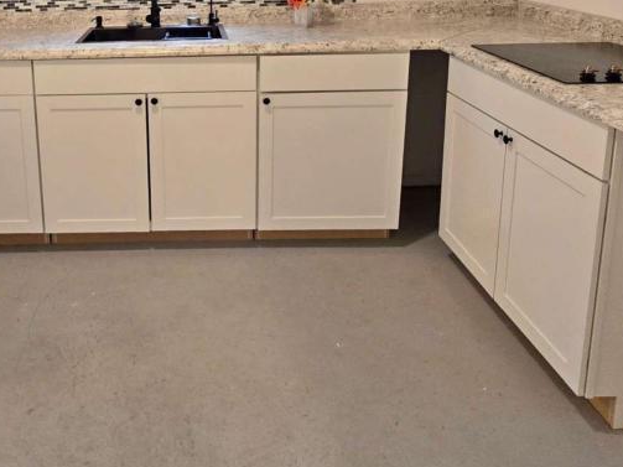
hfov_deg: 56.2
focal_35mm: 31
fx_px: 558
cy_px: 62
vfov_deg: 42.3
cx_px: 176
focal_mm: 2.2
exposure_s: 1/60
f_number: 2.2
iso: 320
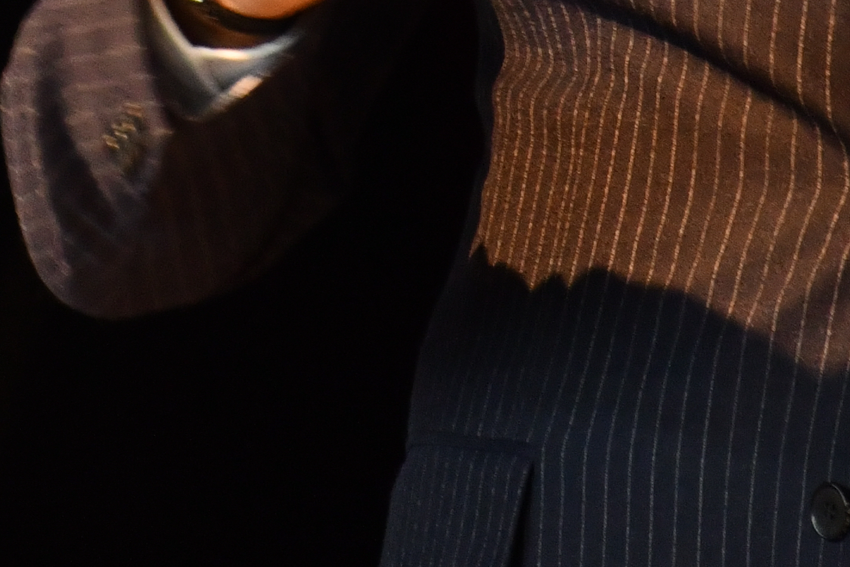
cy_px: -891
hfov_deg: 1.8
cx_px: 90
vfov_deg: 1.2
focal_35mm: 1158
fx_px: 27342
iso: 1000
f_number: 2.8
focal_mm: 200
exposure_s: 1/80
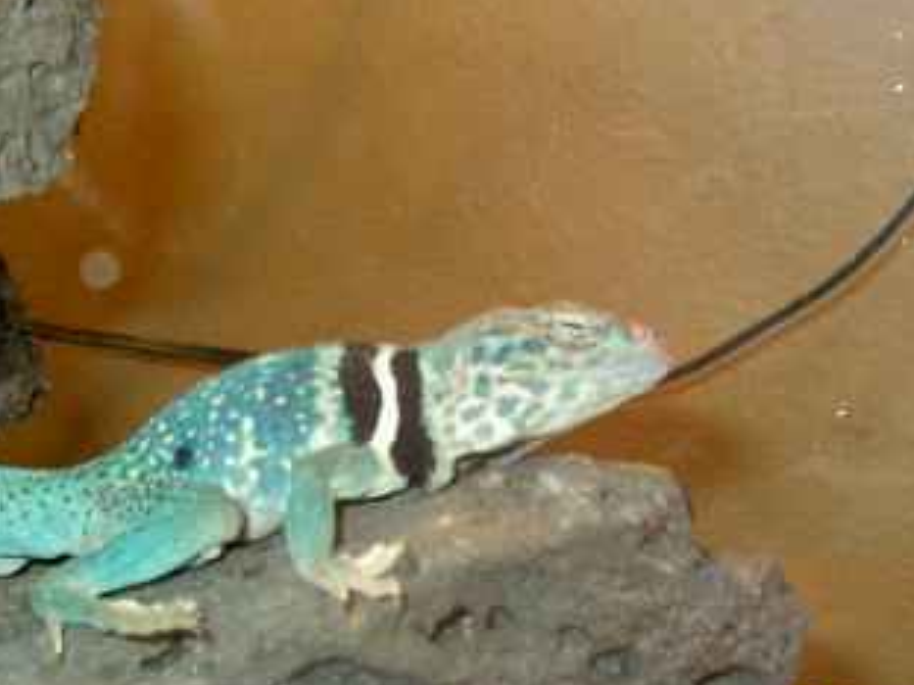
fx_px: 1848
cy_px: 535
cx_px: 361
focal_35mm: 70
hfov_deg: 27.7
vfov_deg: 20.8
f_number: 2.8
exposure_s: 1/60
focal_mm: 5.6
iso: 100
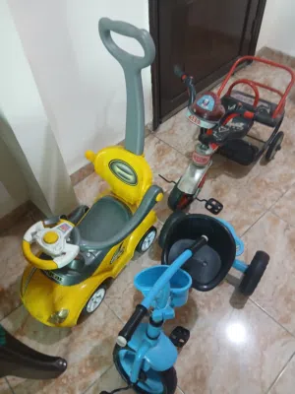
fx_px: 295
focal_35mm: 26
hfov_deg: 53.1
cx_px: 148
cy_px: 197
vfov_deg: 67.3
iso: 320
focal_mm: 3.98
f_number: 1.8
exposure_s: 1/25
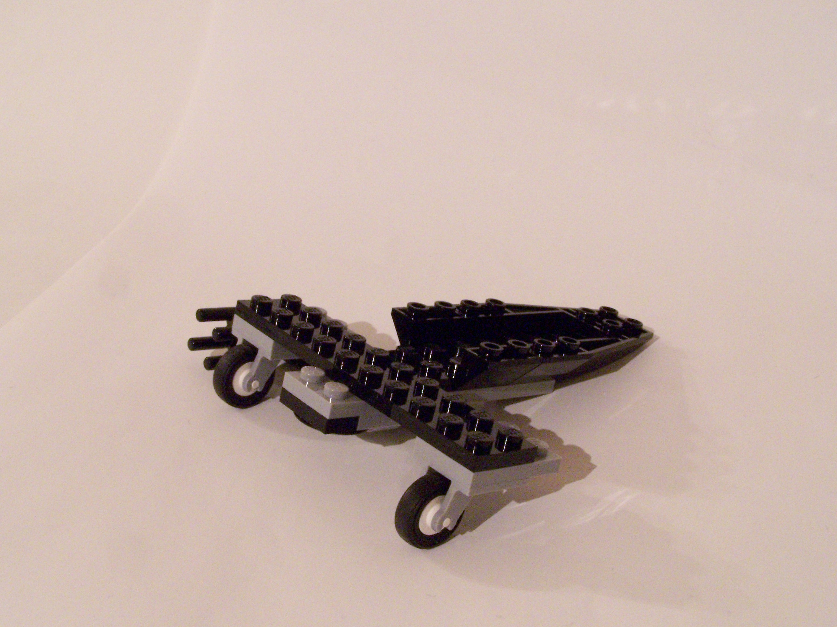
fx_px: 1233
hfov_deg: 37.5
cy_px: 314
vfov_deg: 28.6
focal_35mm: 51
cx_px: 418
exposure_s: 1/2
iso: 400
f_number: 8
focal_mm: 8.5
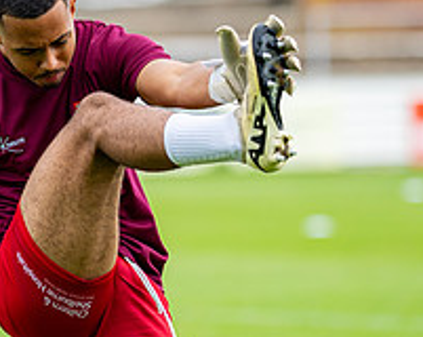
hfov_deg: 4.0
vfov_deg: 3.2
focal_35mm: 488
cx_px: 121
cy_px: 298
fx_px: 6098
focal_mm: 135
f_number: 1.8
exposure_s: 1/1100
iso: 100
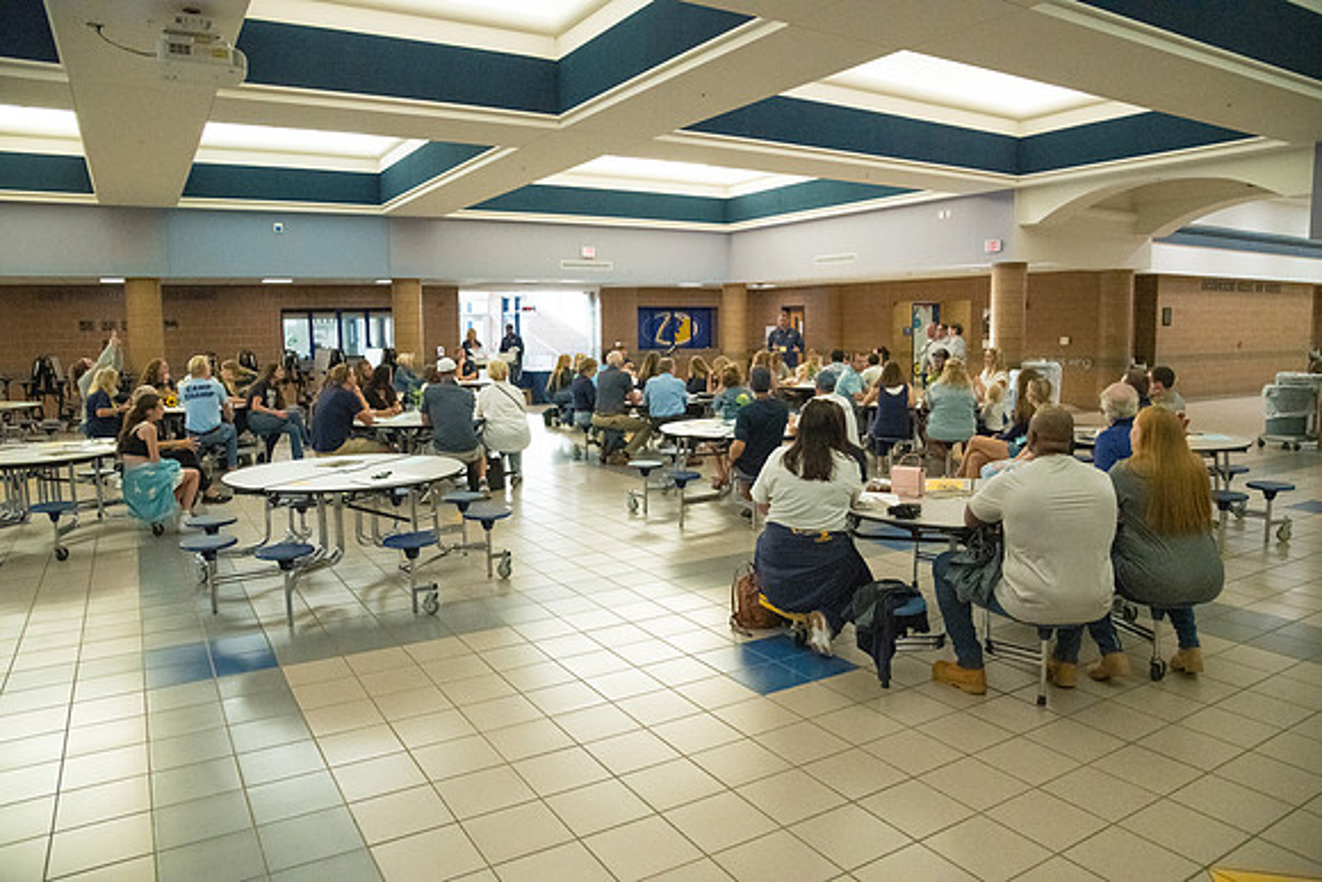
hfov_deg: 73.7
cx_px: 661
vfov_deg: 53.2
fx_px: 881
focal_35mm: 24
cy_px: 441
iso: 8000
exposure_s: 1/400
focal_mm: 24
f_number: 5.6
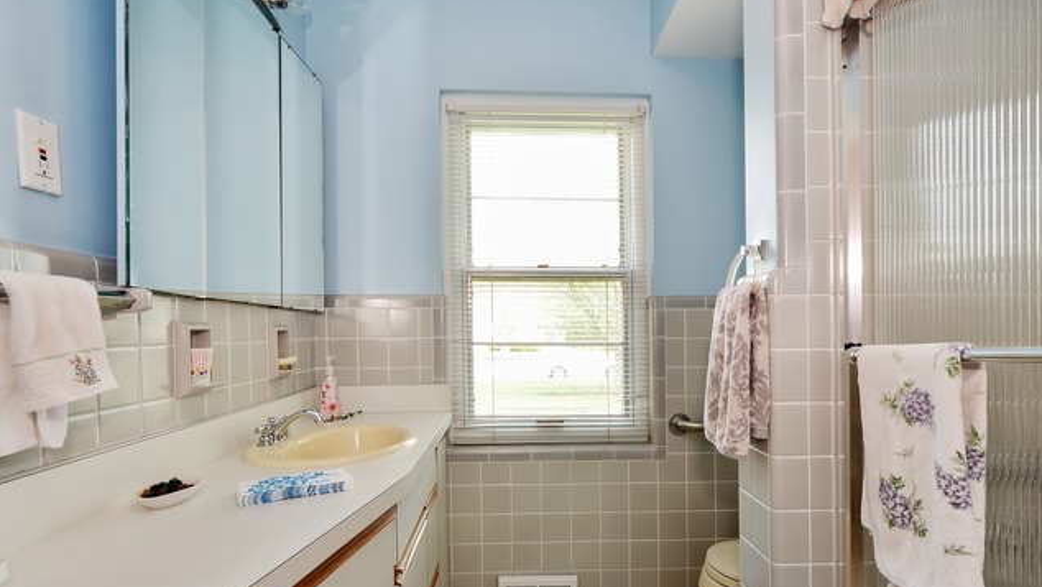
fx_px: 525
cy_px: 316
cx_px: 524
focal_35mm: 19
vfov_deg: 58.3
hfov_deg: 89.6
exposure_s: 1/10
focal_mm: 12
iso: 200
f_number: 9
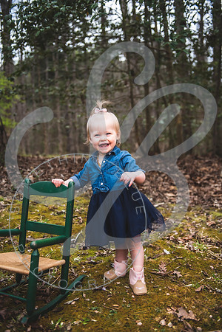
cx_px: 111
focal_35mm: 34
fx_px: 314
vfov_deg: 55.8
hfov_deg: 38.9
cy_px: 166
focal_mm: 34
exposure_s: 1/500
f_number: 2.8
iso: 100
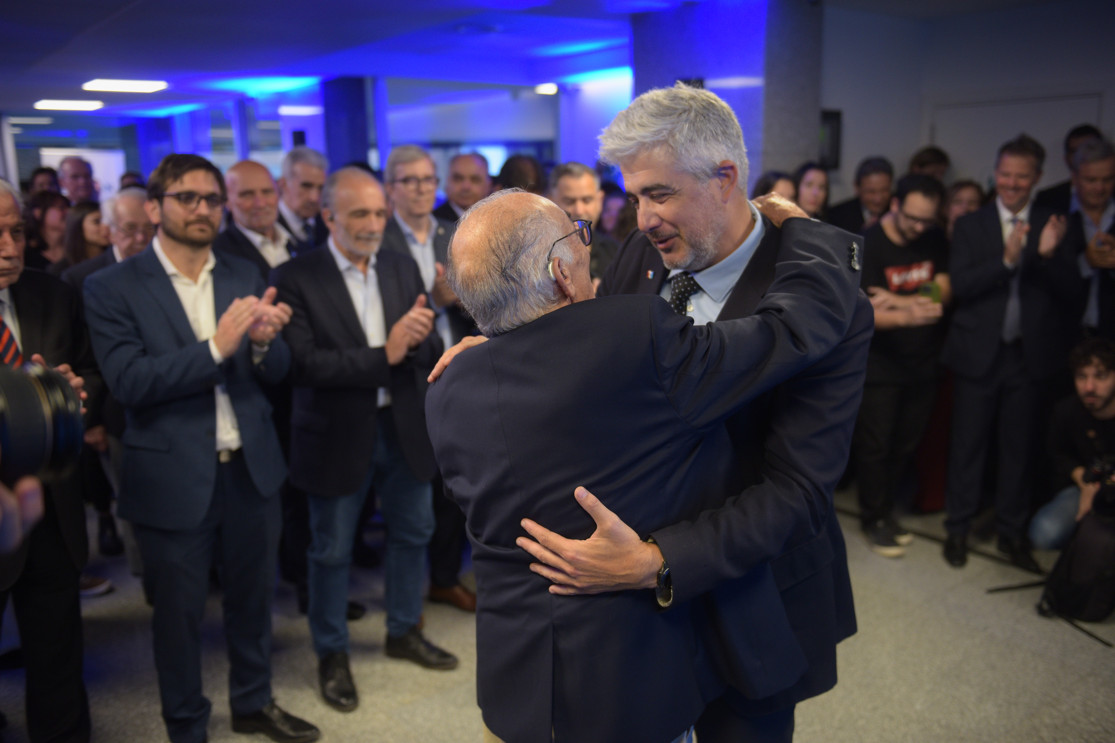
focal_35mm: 32
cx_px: 558
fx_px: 991
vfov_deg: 41.1
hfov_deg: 58.7
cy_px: 372
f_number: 2.8
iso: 1000
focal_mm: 32
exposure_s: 1/200
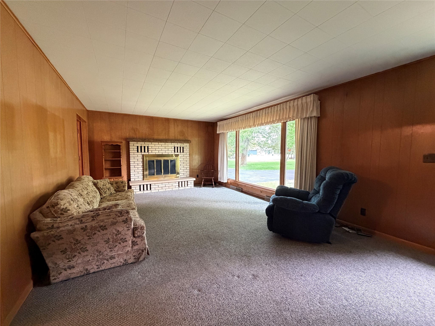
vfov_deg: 85.7
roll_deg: -0.7
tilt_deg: -4.4
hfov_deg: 102.1
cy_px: 163
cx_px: 218
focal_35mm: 14
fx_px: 176
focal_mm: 2.22
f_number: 2.2
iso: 640
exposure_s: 1/60
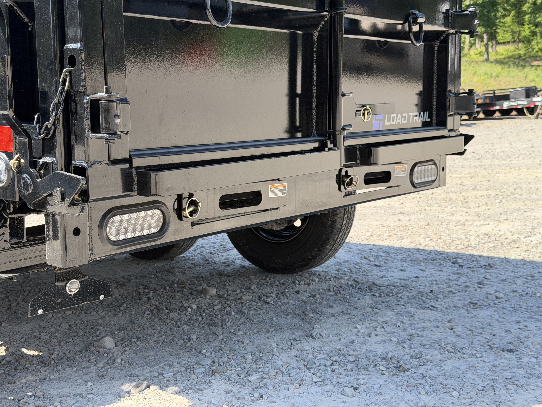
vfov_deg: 30.3
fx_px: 752
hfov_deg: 39.7
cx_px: 271
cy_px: 204
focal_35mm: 48
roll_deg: +0.2
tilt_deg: -4.2
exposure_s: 1/1285
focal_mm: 6.76
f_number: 1.78
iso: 80
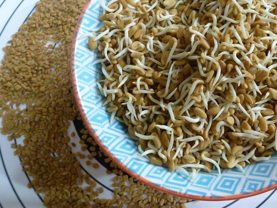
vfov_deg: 42.3
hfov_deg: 54.3
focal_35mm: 33
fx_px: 264
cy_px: 68
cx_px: 184
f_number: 3.3
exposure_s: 1/15
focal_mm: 4.3
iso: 400
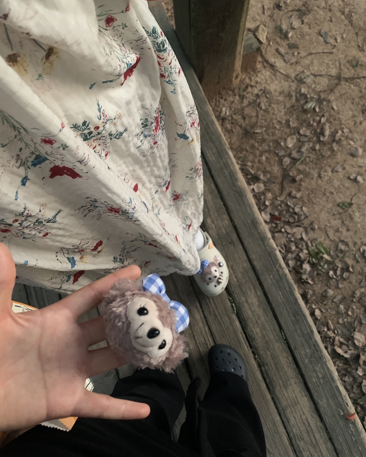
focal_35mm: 28
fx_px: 379
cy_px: 237
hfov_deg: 51.5
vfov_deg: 62.2
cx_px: 182
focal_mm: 4.25
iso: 640
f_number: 1.8
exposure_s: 1/25
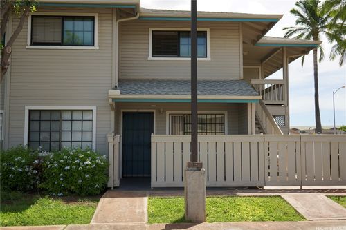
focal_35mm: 36
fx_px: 346
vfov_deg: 36.8
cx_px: 173
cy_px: 115
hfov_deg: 53.1
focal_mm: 36
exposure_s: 1/1600
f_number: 4
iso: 250
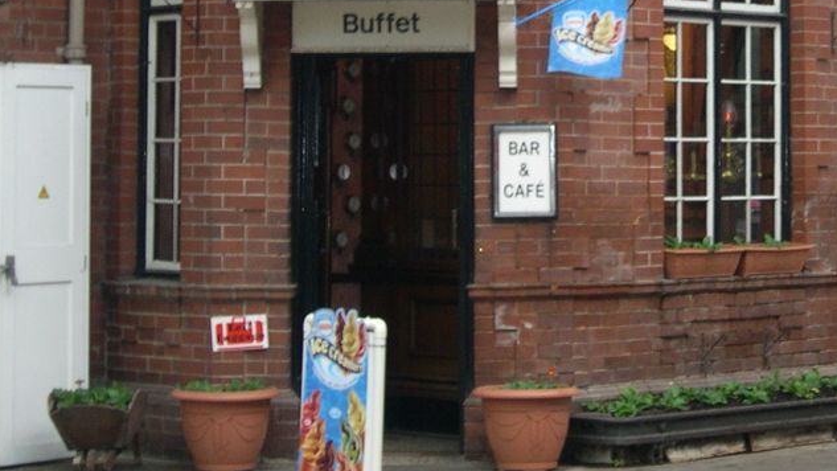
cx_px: 665
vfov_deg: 11.0
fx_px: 2419
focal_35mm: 109
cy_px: -35
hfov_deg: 19.4
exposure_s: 1/30
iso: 174
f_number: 3.4
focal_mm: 12.2
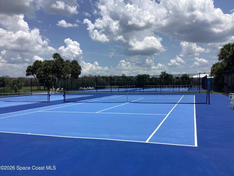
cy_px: 88
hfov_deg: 58.4
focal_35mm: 31
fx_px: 210
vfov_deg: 45.4
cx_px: 117
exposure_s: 1/2717
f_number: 2.4
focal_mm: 3.3
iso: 25
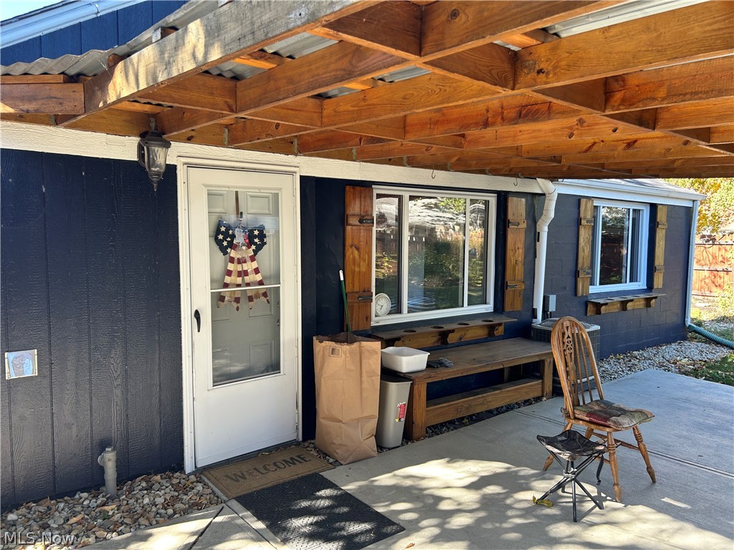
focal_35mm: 26
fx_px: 551
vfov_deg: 53.1
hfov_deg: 67.3
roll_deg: +0.1
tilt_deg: -3.7
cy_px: 275
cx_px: 367
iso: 40
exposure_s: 1/158
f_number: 1.5
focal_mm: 5.7
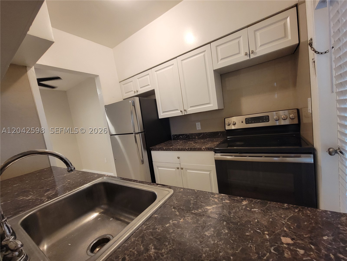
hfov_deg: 106.2
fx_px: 130
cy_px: 130
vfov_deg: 89.9
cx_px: 174
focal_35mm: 13
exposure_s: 1/60
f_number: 2.2
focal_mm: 2.2
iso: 320
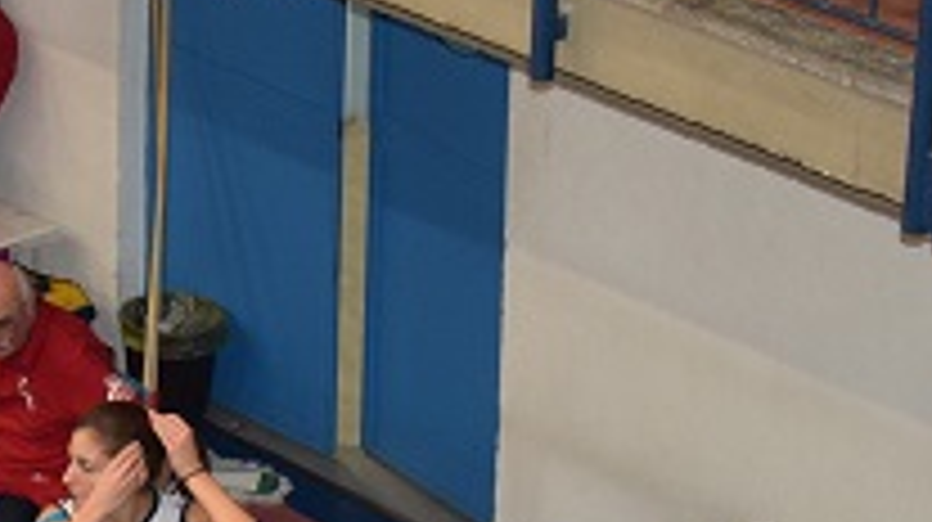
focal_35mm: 213
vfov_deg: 5.7
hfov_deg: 10.0
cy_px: 628
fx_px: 5259
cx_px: -86
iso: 1000
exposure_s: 1/60
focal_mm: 40
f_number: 5
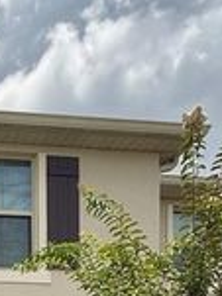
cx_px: -134
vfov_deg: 23.7
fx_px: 531
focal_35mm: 62
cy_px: 462
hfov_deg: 19.7
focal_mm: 2.22
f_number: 2.2
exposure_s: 1/1848
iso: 50
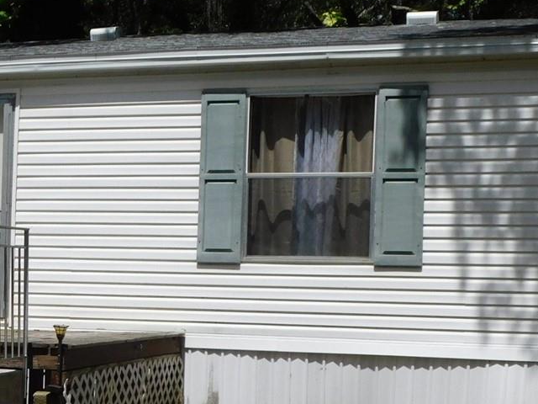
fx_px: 1399
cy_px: 317
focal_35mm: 90
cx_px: -55
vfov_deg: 16.3
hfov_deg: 20.7
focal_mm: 6.3
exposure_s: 1/640
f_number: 7
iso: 125
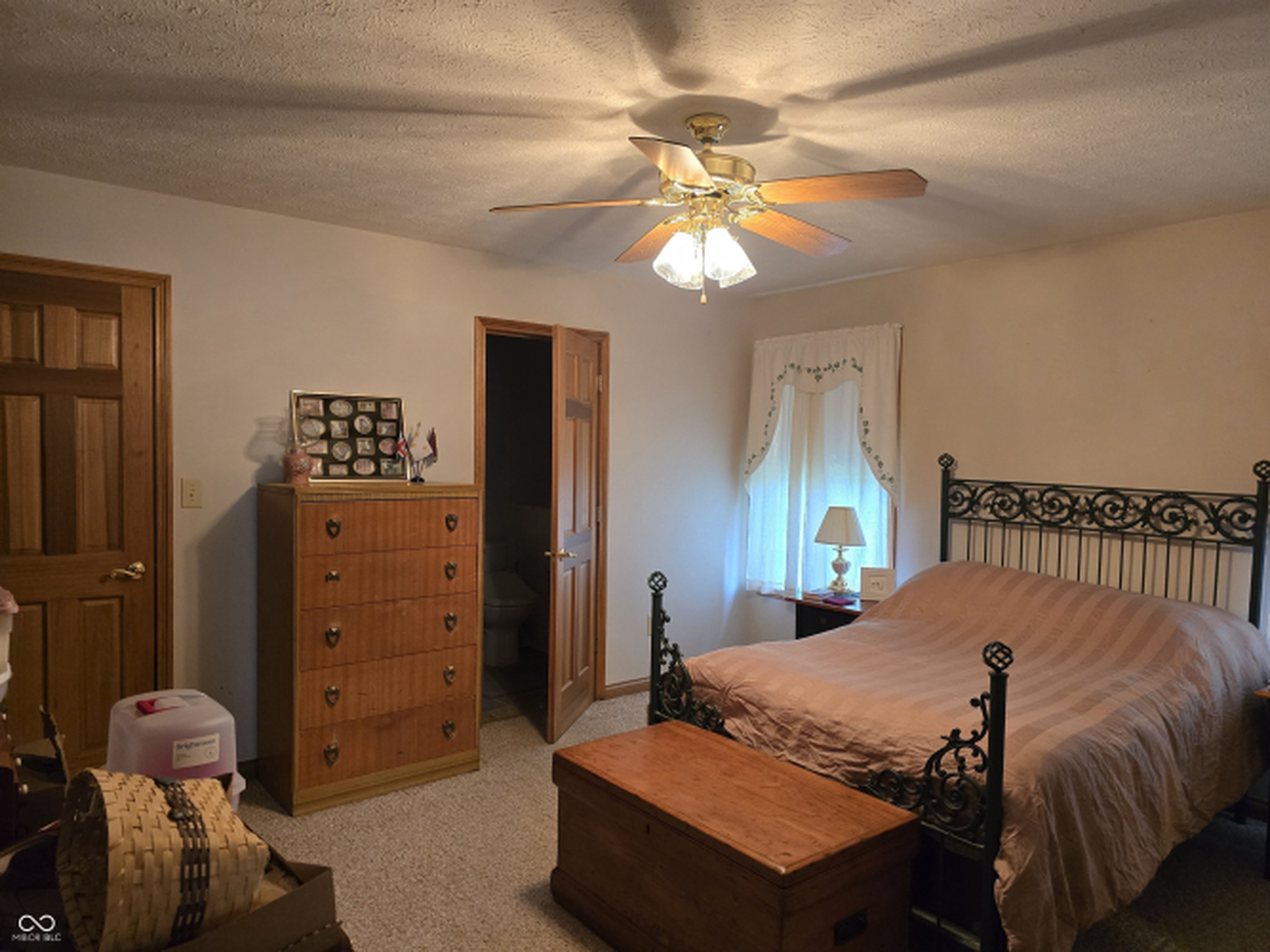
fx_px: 844
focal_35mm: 23
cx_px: 635
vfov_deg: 58.9
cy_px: 476
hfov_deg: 73.9
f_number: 1.7
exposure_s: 1/120
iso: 640
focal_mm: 6.3
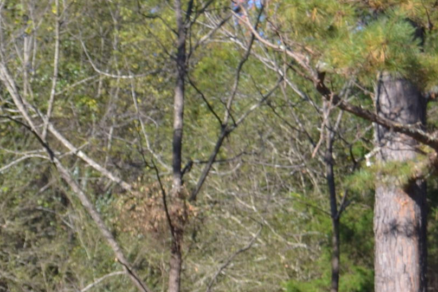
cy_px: 407
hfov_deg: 12.0
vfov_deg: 8.1
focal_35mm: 167
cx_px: -117
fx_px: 2032
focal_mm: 30
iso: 100
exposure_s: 1/320
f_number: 4.5
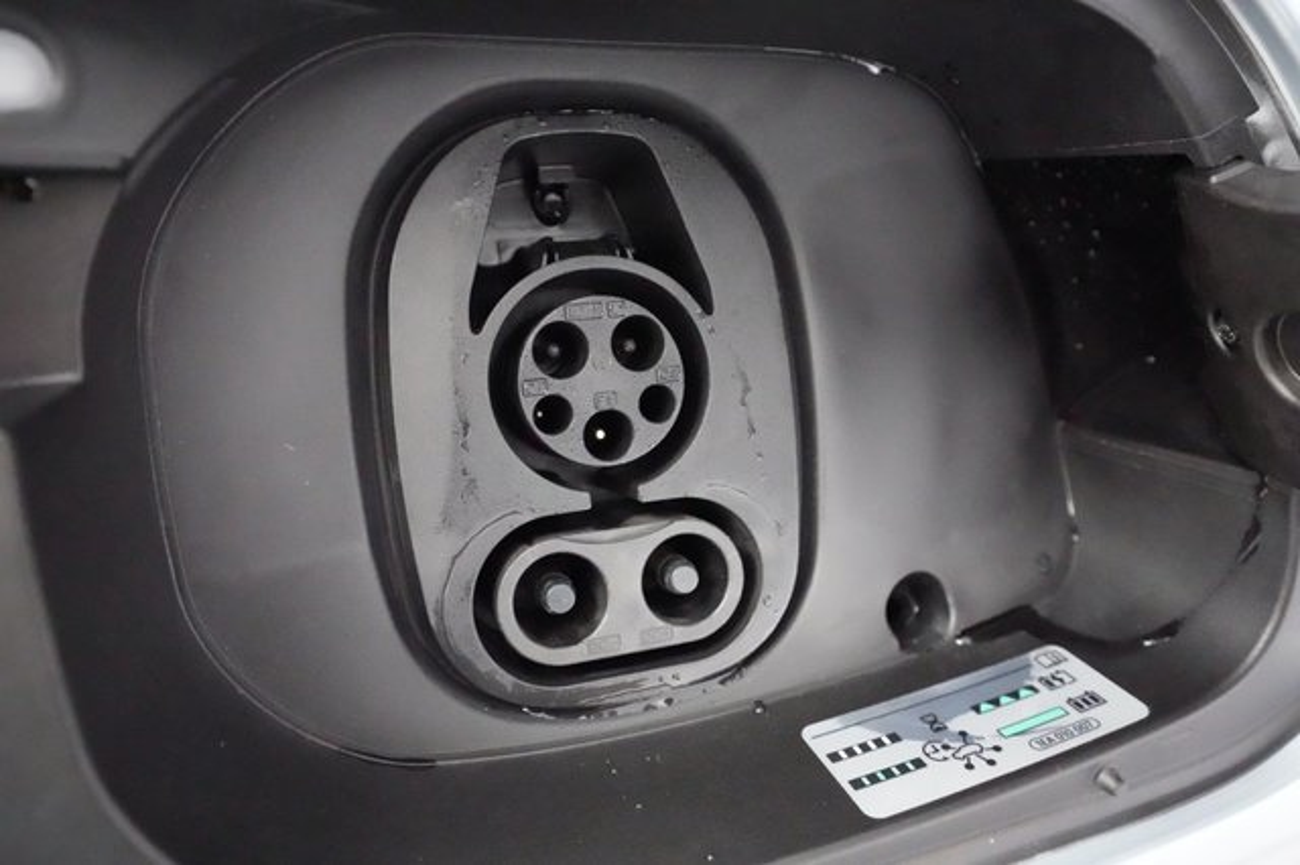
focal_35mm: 24
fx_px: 866
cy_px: 432
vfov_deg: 53.1
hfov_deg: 73.8
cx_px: 650
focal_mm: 24
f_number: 5.6
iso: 40000
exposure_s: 1/80
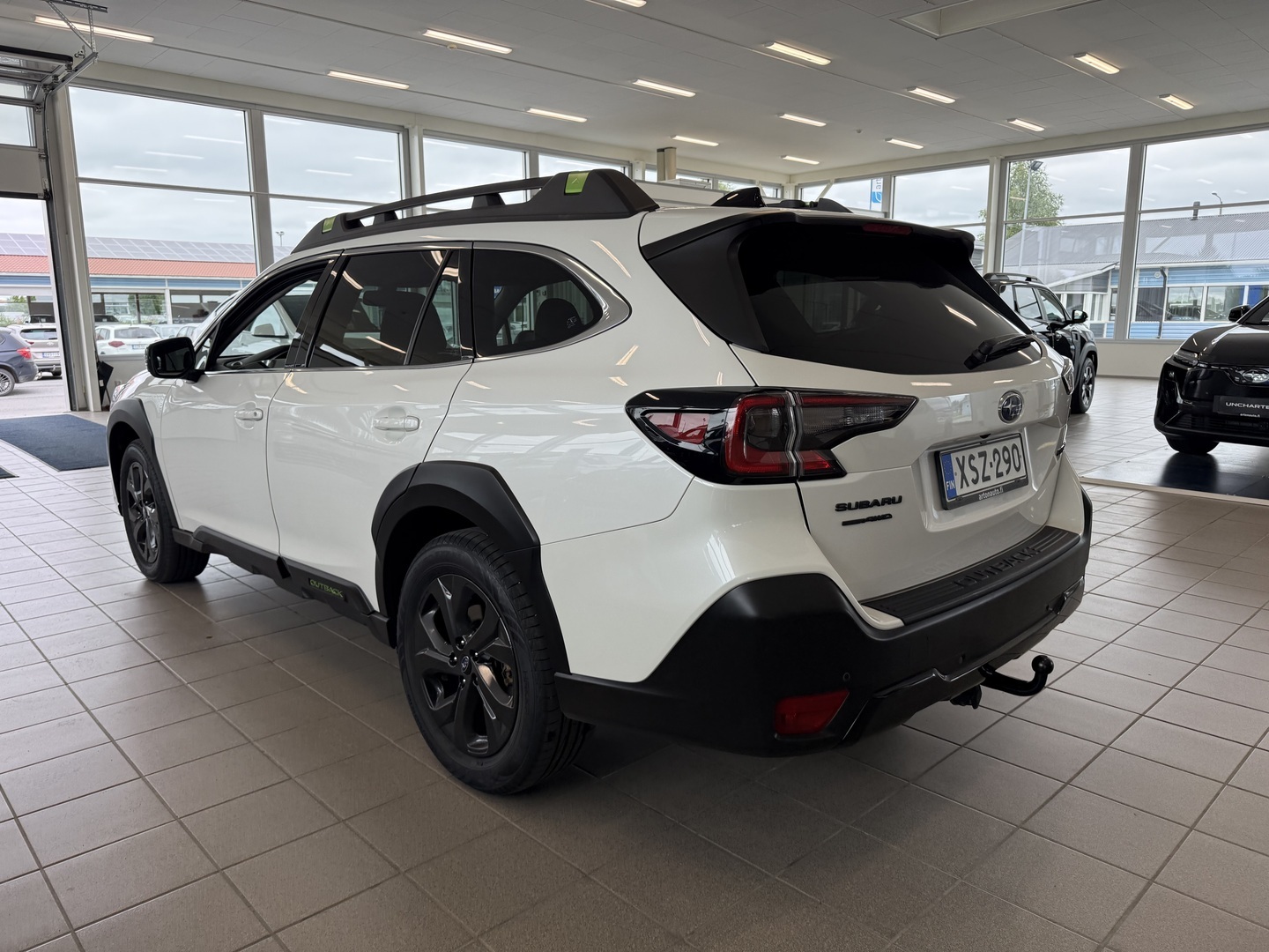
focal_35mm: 24
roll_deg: +0.4
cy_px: 476
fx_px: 880
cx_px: 634
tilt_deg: -9.6
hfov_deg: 71.6
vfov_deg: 56.8
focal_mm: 6.76
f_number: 1.78
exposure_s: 1/403
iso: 100
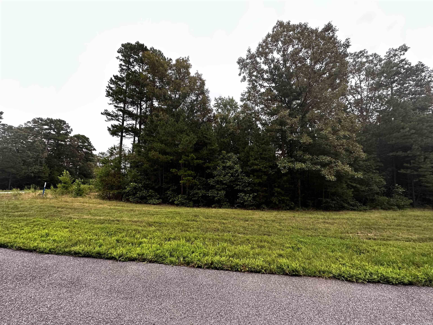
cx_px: 216
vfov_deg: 85.7
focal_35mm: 14
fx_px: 175
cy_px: 162
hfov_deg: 102.1
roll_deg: -1.0
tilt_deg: +5.5
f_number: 2.2
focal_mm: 2.22
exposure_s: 1/99
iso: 100
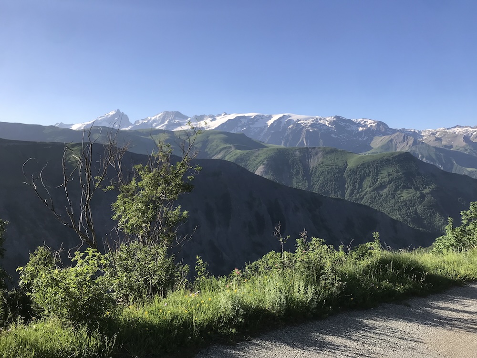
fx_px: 386
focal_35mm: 28
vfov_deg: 49.7
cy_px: 179
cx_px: 238
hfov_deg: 63.4
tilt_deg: -3.0
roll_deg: +0.6
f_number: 1.8
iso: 20
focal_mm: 3.99
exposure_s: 1/1570
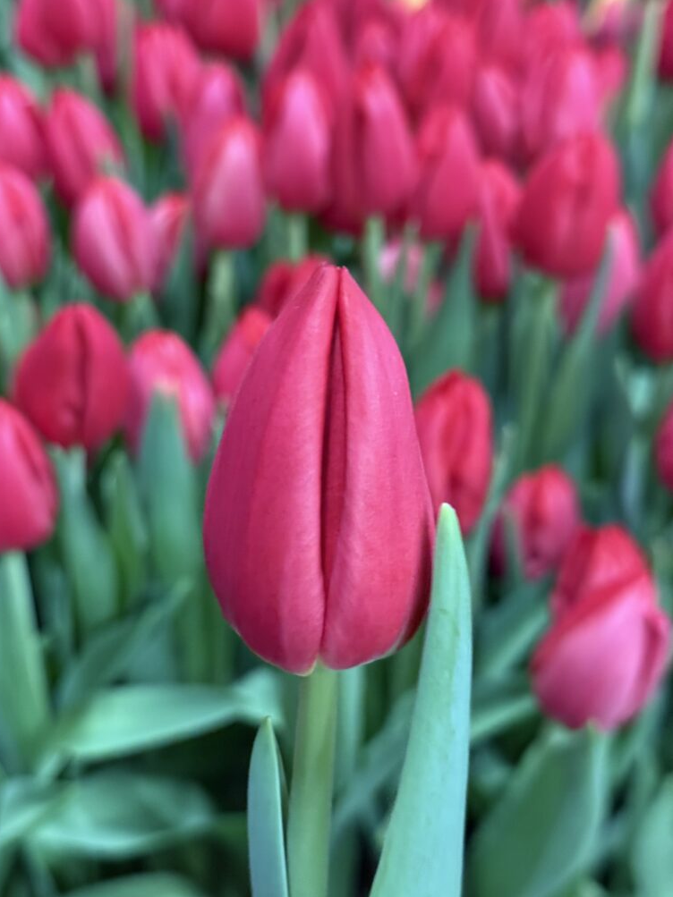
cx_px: 332
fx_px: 1270
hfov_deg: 29.7
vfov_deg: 38.9
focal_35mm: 49
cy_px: 440
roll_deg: -1.7
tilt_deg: -36.6
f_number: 1.78
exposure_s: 1/25
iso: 500
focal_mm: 6.76
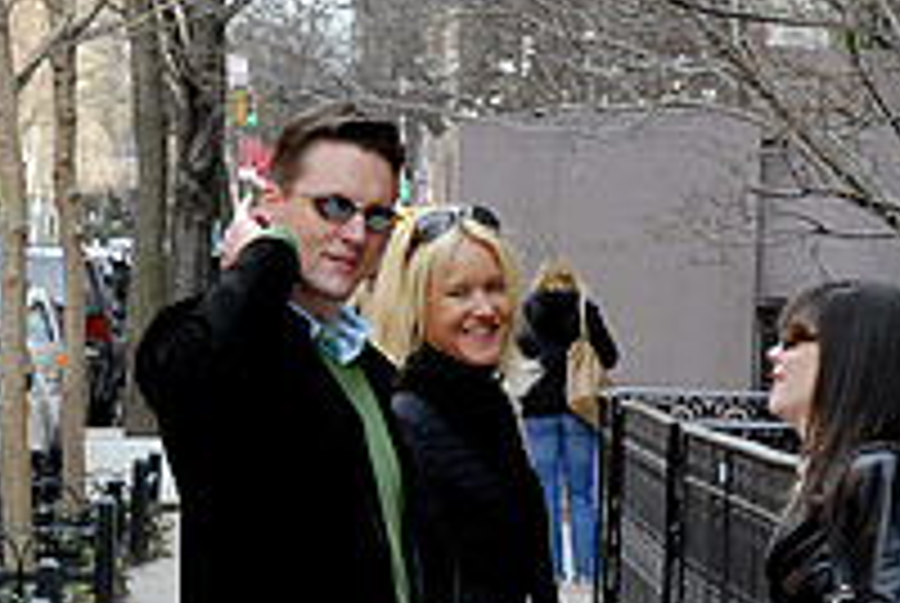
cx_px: 508
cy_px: 495
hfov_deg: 8.6
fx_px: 5995
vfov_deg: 5.8
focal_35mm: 239
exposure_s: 1/45
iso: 200
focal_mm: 55
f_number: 8
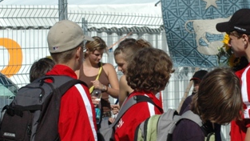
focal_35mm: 225
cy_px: 70
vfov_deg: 5.4
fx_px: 1491
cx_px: 168
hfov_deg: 9.6
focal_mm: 70
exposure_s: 1/800
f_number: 14
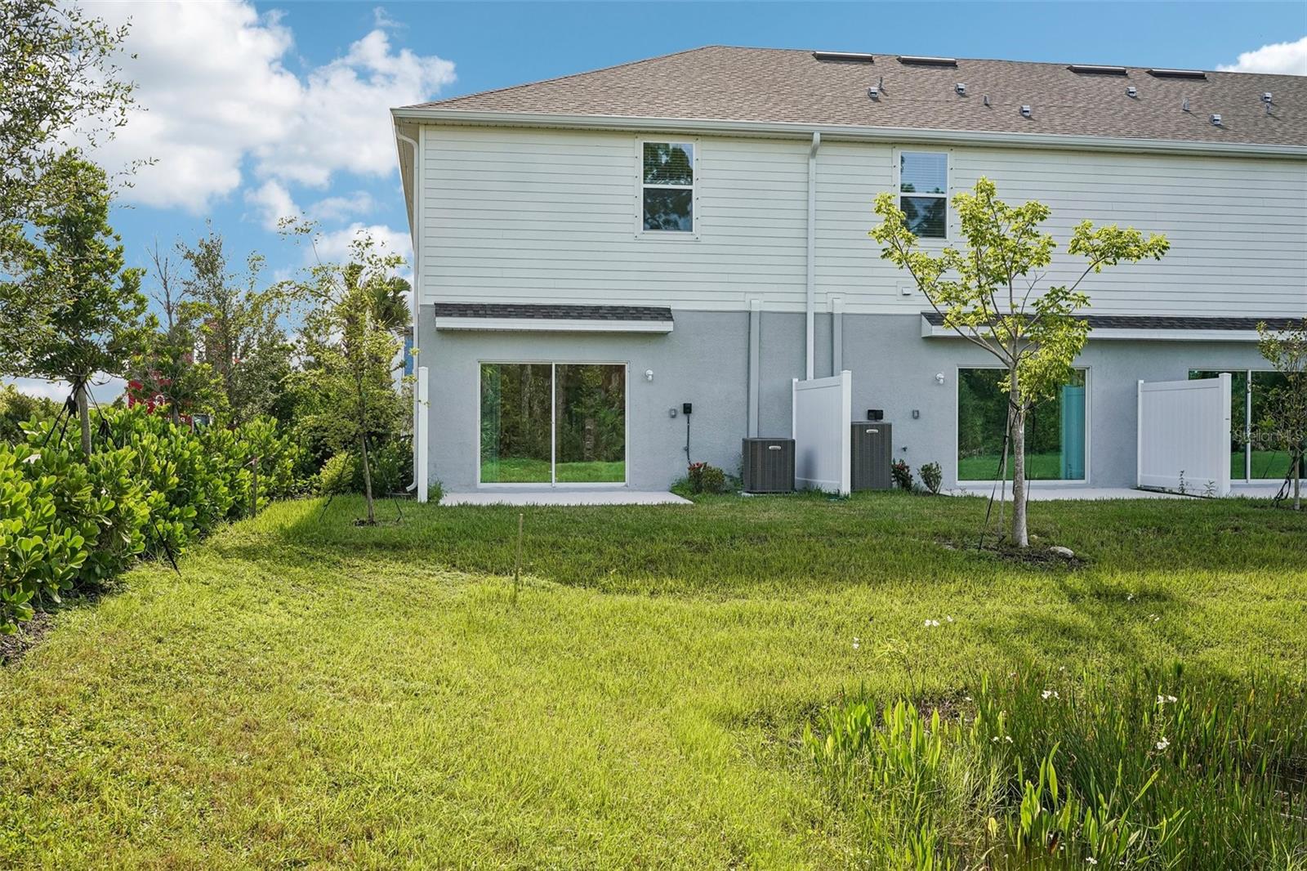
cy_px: 436
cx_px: 654
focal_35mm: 35
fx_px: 1270
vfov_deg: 37.8
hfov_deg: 54.4
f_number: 8
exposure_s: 1/400
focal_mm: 35
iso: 400
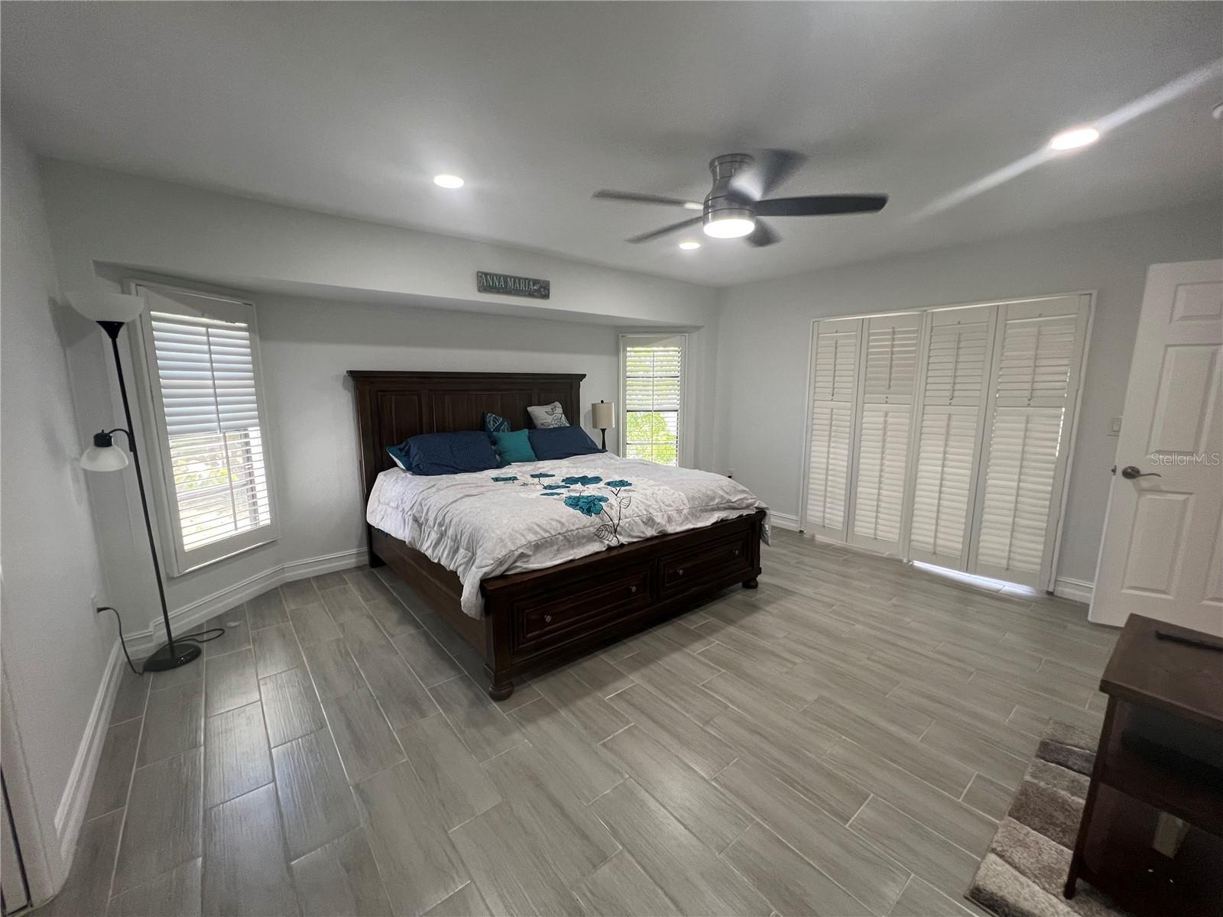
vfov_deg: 89.9
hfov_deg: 106.2
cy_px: 458
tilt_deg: -8.5
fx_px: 459
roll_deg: +0.5
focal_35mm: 13
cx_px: 612
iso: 160
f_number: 1.8
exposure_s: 1/120
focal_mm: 1.57
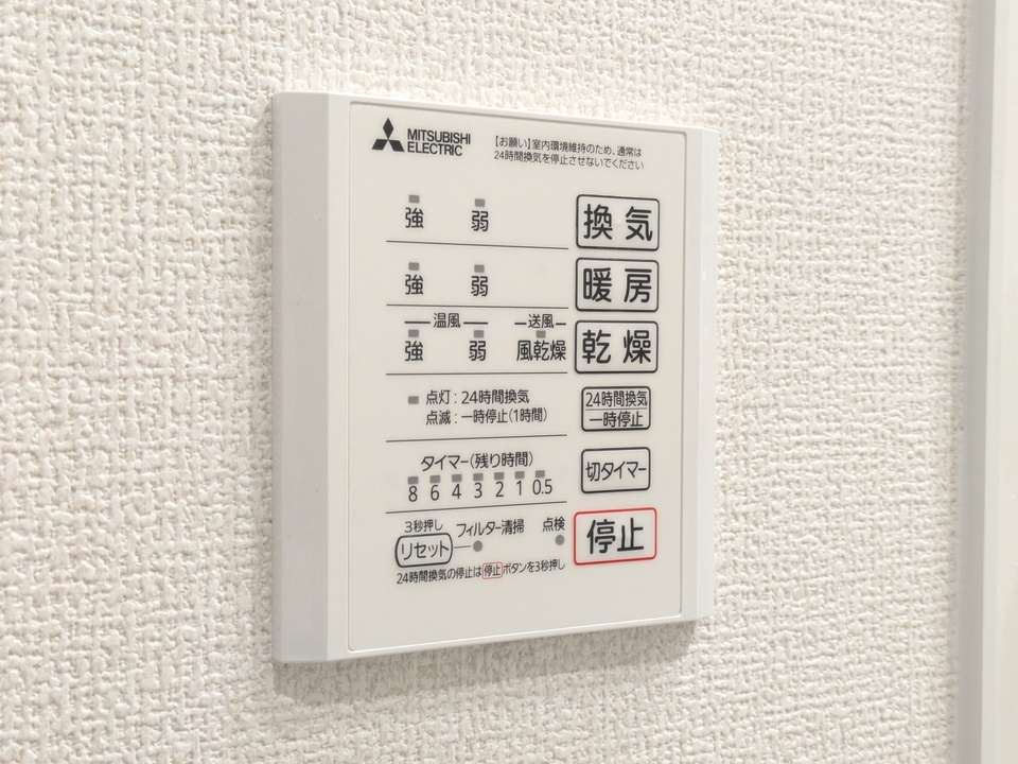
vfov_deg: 28.6
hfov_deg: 37.5
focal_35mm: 51
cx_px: 509
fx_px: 1500
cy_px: 382
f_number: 1.89
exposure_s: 1/120
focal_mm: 5.43
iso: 437
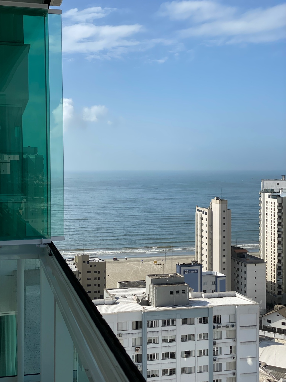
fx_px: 573
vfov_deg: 36.8
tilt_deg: -1.5
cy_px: 191
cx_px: 143
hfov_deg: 28.0
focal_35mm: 52
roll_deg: -0.7
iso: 20
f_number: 2
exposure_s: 1/2283
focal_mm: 6
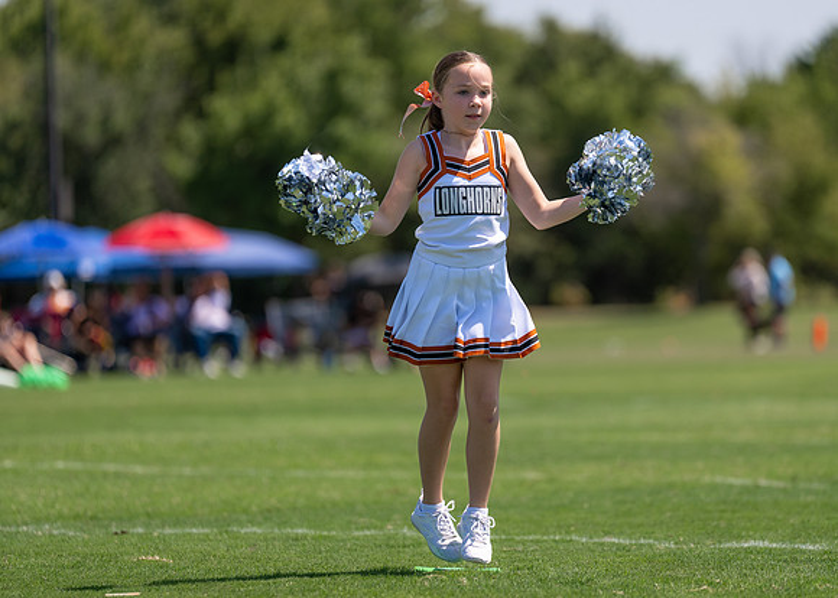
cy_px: 318
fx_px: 6262
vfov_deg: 5.5
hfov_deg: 7.7
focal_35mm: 263
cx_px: 487
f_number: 2.8
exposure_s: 1/2000
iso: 100
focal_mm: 200
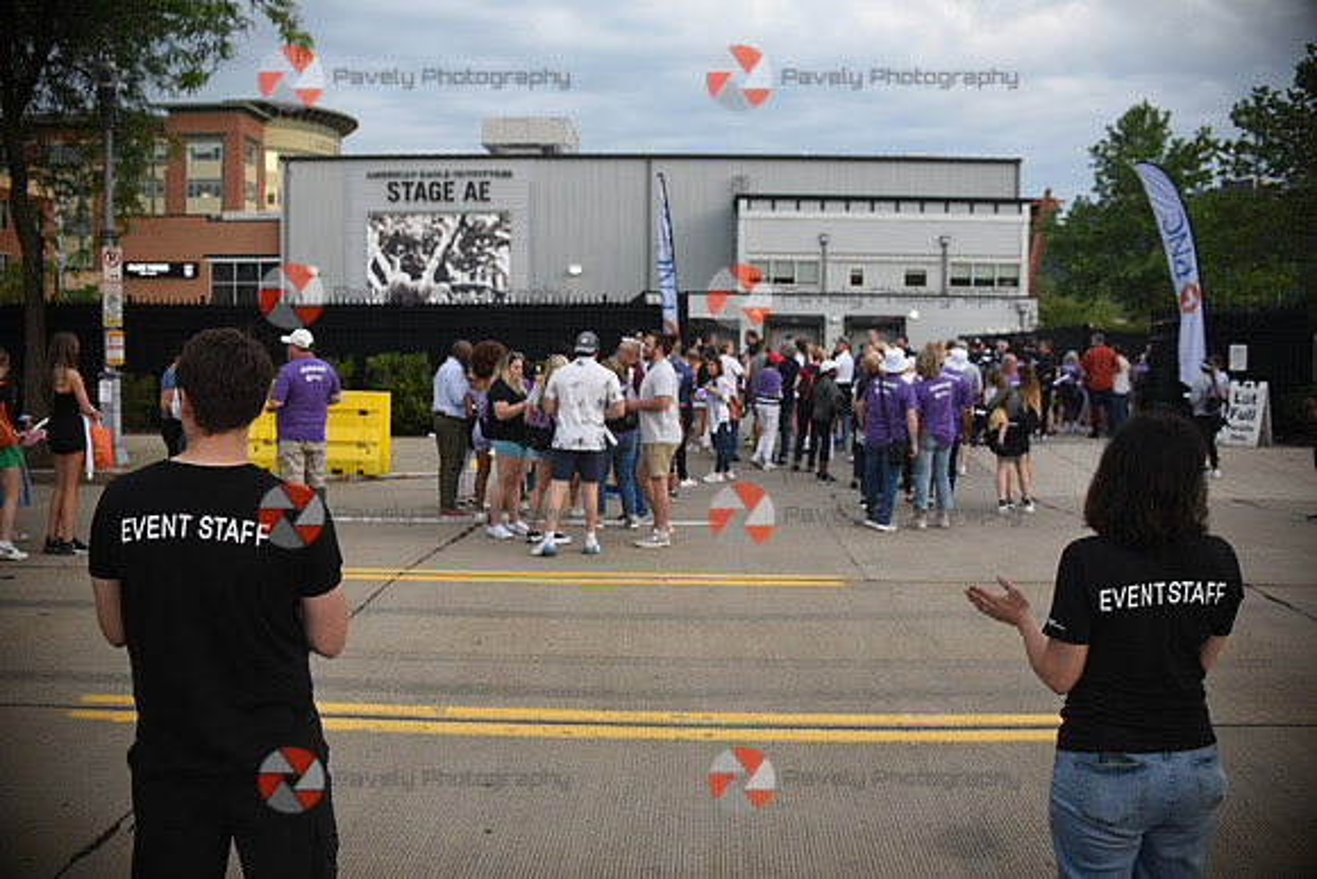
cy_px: 440
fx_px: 1281
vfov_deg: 37.9
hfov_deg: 54.4
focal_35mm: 35
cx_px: 658
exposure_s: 1/800
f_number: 5
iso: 640
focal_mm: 35
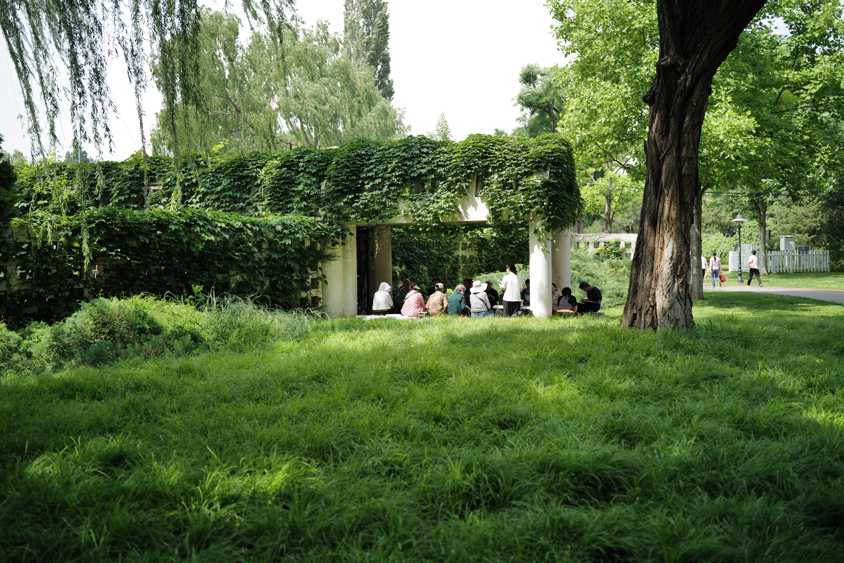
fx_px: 821
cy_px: 282
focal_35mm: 35
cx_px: 422
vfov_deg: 37.9
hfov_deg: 54.4
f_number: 2
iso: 100
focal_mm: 35
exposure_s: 1/1000
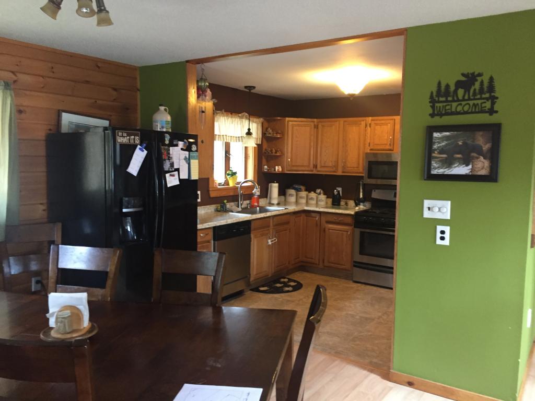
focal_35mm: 29
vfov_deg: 48.2
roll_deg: -1.8
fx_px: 448
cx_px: 268
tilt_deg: -5.3
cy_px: 200
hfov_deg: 61.7
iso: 250
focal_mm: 4.15
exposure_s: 1/24
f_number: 2.2
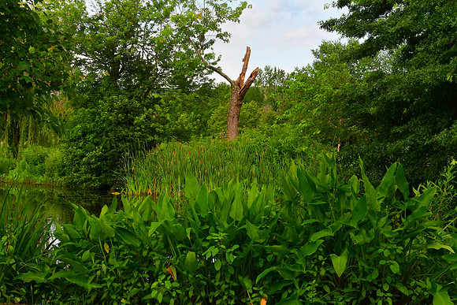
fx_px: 914
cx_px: 228
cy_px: 152
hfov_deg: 28.1
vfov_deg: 18.9
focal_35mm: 72
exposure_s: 1/80
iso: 320
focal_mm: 48
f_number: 16
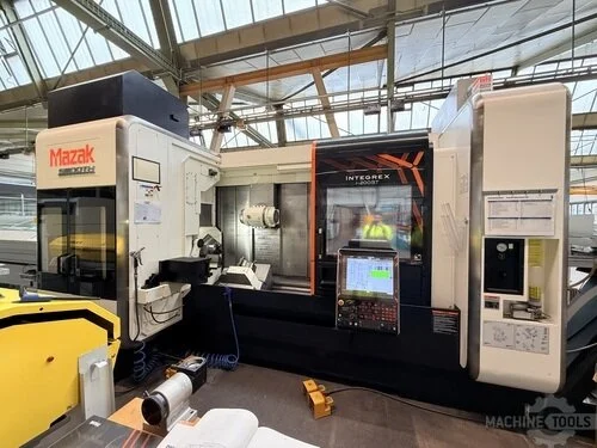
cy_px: 224
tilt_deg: +0.1
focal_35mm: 14
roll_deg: -0.6
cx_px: 298
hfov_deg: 102.1
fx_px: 241
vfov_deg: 85.7
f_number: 2.2
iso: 160
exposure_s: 1/156
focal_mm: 2.22
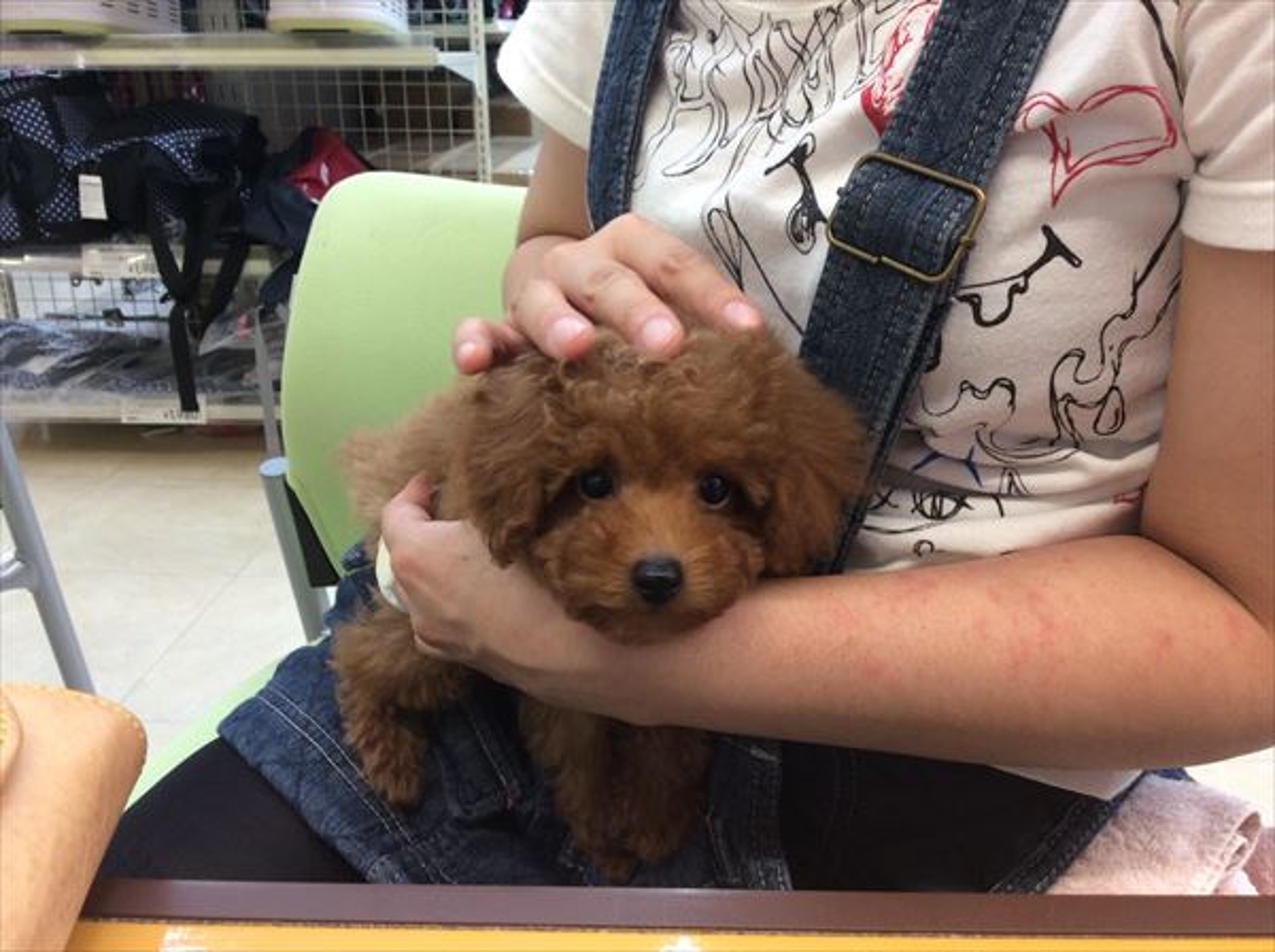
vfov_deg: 44.0
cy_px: 476
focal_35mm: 32
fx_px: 1177
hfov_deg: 56.9
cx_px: 638
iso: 64
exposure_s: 1/24
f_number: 2.4
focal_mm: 3.3
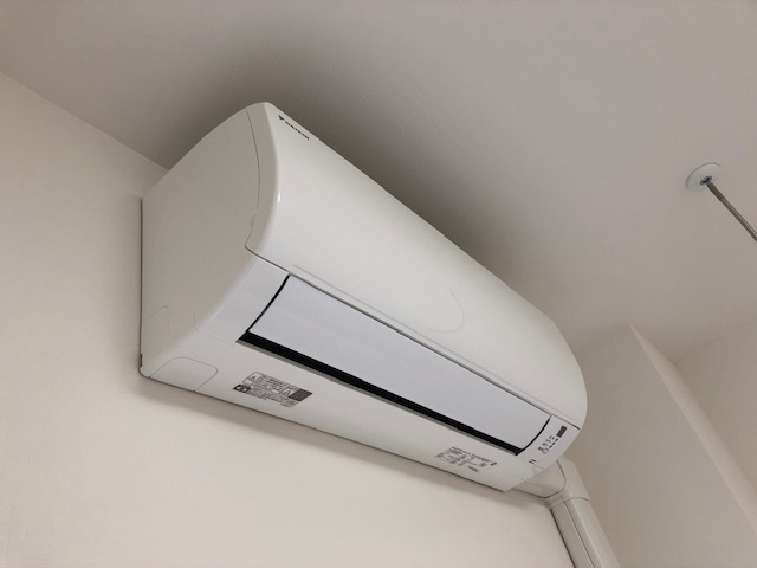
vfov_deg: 49.7
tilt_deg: +36.8
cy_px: 284
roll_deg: +19.2
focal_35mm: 28
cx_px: 378
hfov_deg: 63.4
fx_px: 612
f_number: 1.8
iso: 40
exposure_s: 1/100
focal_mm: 3.99
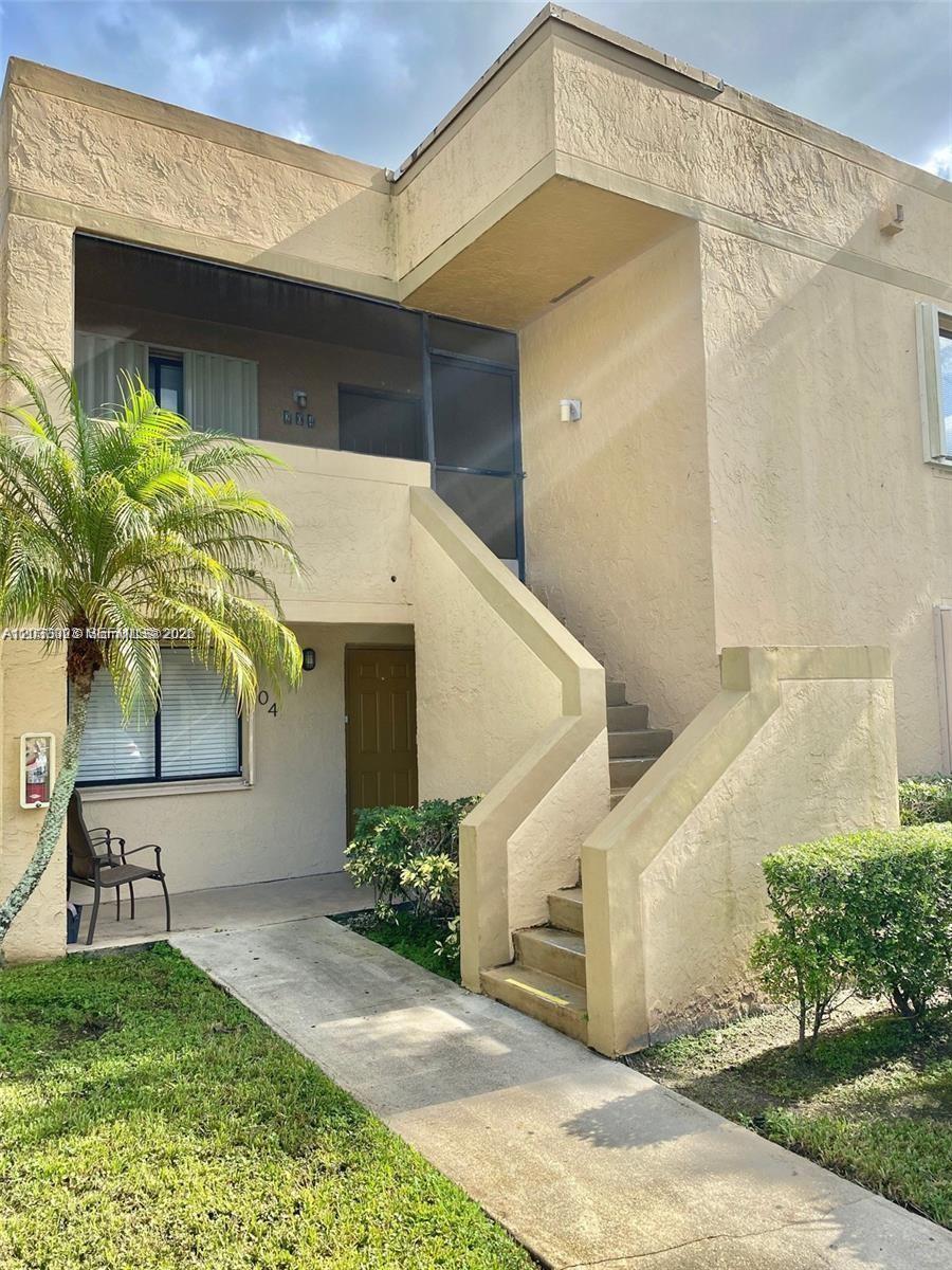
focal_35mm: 26
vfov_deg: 67.3
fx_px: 953
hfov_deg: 53.1
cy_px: 635
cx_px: 476
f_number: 1.8
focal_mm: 4.25
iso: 32
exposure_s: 1/1170
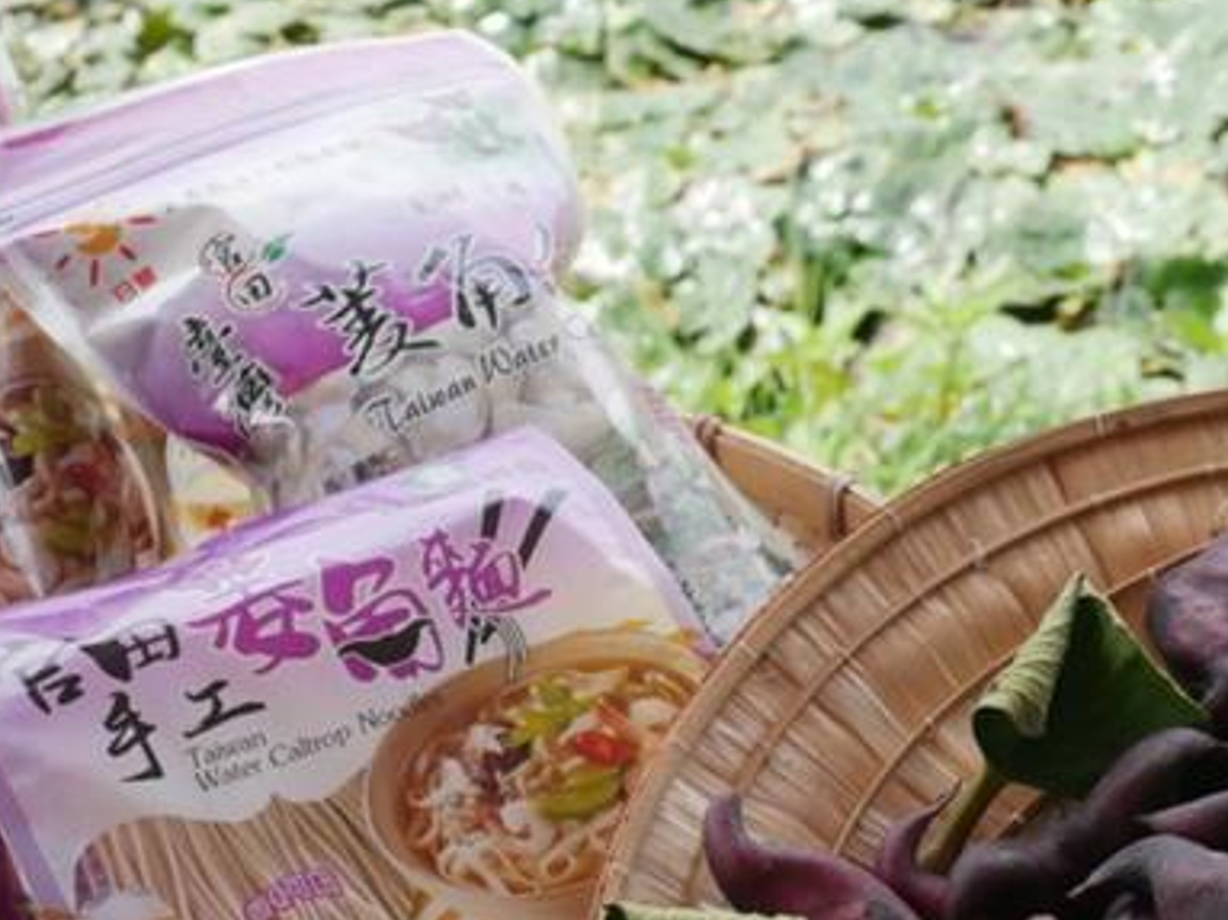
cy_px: 718
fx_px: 3192
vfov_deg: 16.3
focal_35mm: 90
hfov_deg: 21.6
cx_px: 879
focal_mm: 15
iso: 200
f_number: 4
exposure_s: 1/500
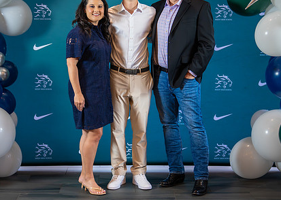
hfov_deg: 25.2
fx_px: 630
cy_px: 78
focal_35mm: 79
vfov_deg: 18.0
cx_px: 140
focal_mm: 50
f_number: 1.2
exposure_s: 1/500
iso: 1600
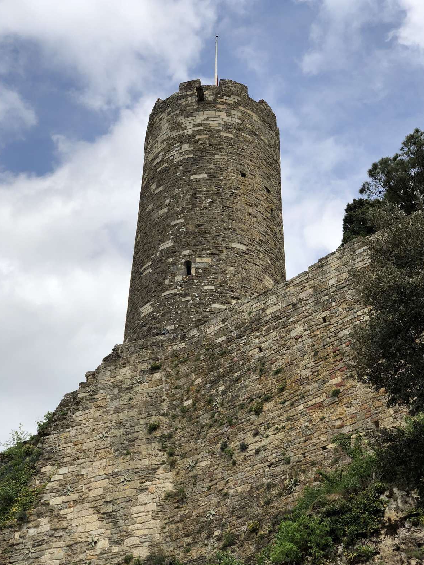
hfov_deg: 27.5
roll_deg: +0.1
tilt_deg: +42.5
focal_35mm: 53
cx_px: 212
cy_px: 282
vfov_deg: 36.2
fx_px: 866
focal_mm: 6
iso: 16
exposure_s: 1/1297
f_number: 2.4
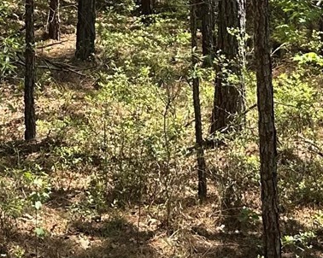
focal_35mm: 127
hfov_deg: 15.2
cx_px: 184
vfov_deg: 11.4
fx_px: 1213
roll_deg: +1.2
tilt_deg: +7.7
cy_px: -181
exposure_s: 1/1321
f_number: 1.78
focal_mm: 6.86
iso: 80
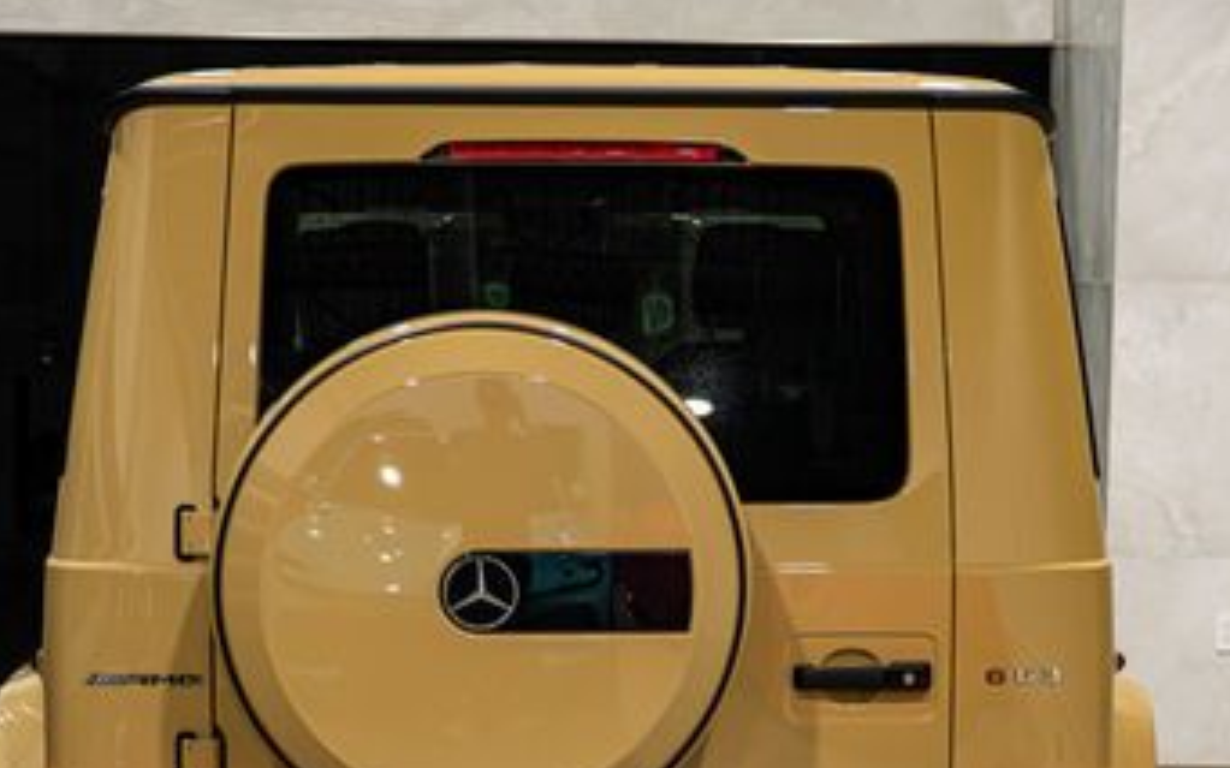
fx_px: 2614
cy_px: 607
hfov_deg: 26.5
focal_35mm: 78
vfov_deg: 16.6
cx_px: 577
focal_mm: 39
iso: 1600
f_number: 4
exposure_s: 1/100
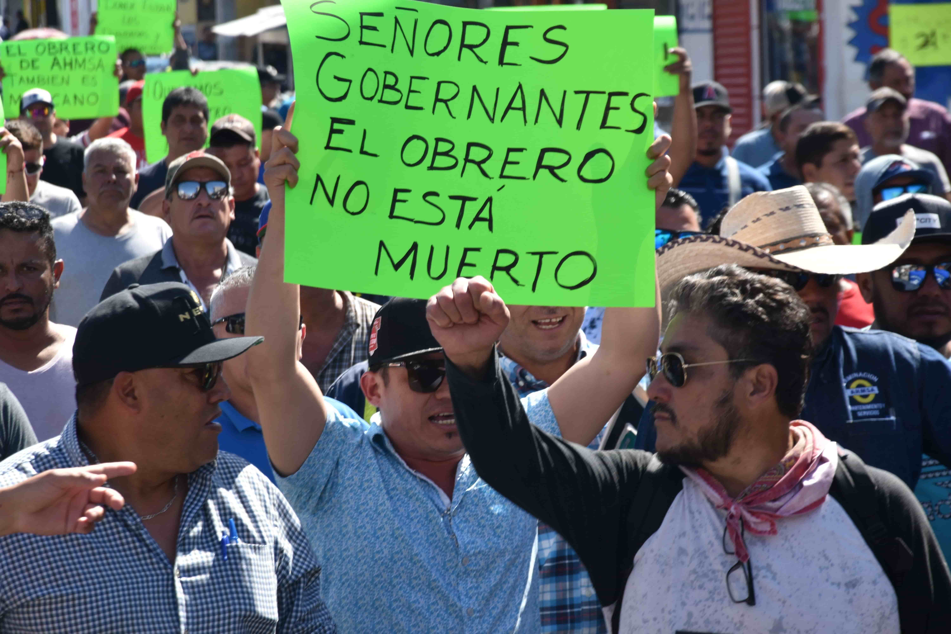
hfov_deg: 13.0
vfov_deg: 8.7
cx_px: 476
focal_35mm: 158
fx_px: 4160
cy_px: 317
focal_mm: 105
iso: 200
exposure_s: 1/250
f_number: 8
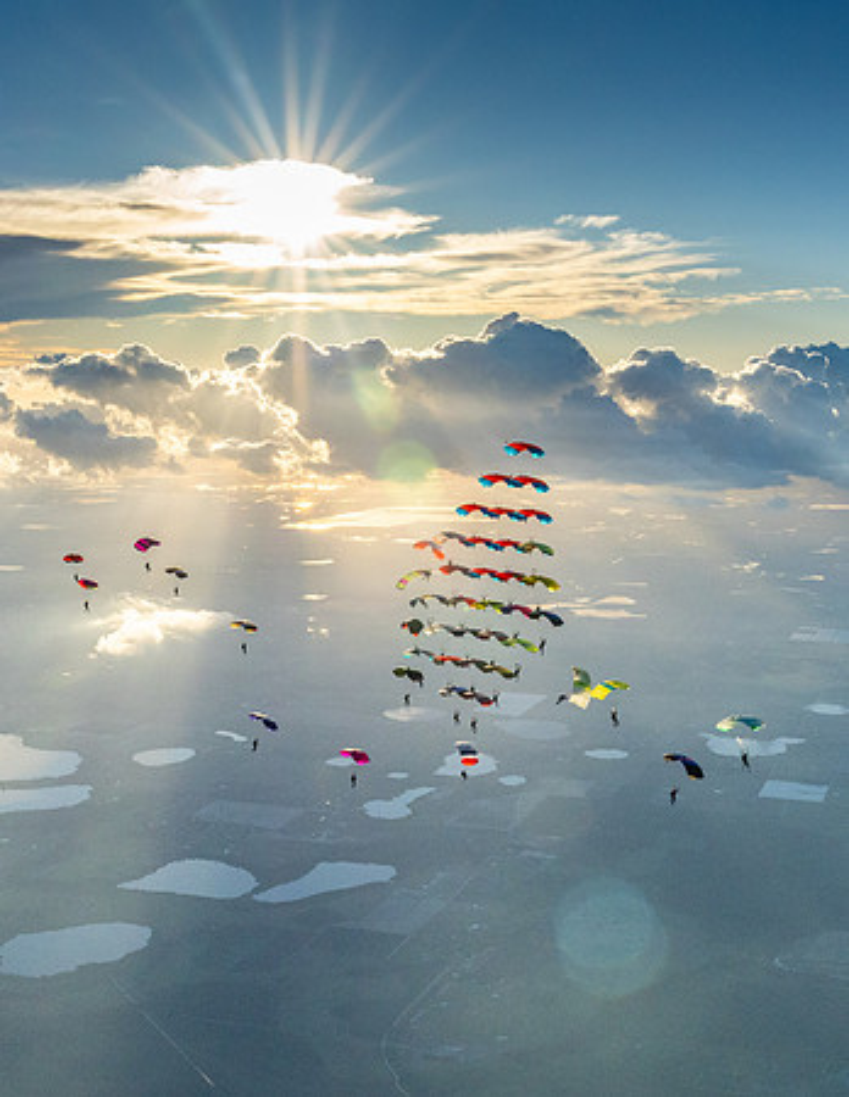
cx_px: 518
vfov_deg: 37.9
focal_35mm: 49
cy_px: 731
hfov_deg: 30.0
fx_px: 1580
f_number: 13
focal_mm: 24
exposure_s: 1/1600
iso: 1250
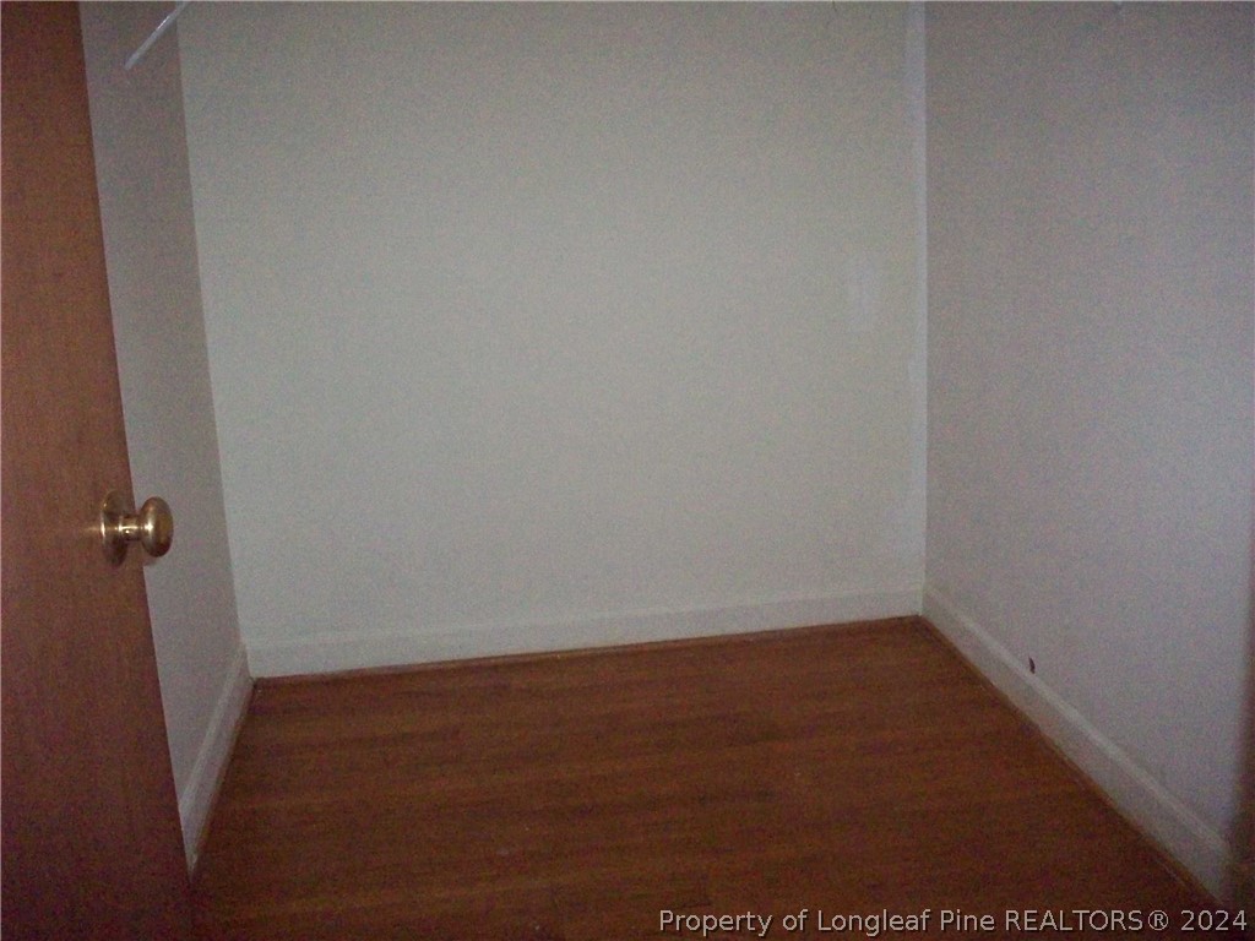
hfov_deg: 50.1
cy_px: 470
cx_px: 628
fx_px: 1341
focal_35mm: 37
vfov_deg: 38.7
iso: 800
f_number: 2.8
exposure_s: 1/128
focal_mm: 6.2
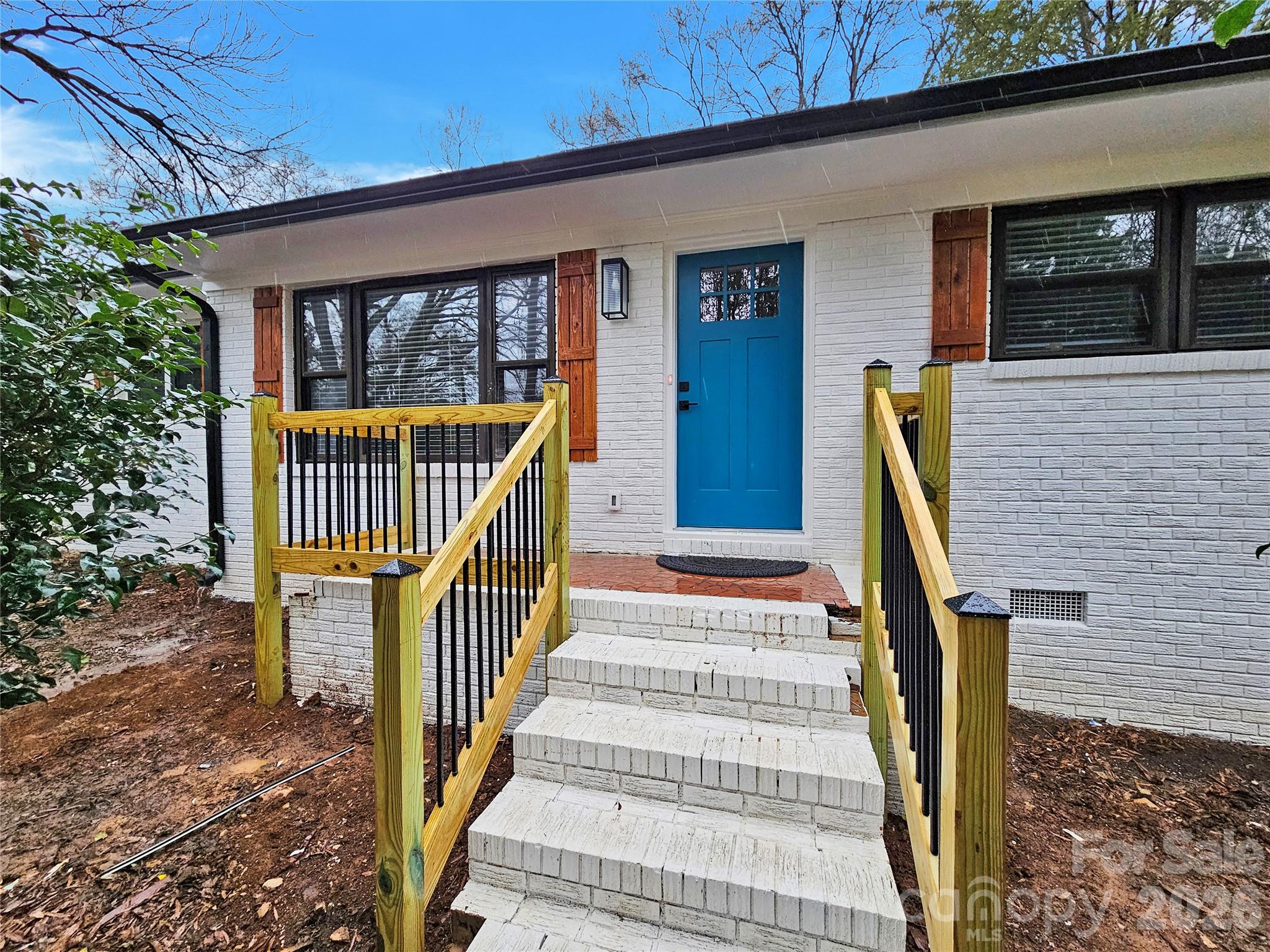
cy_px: 476
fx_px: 477
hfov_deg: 106.2
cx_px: 635
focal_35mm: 13
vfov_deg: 89.9
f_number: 2.2
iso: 125
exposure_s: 1/207
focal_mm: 2.2
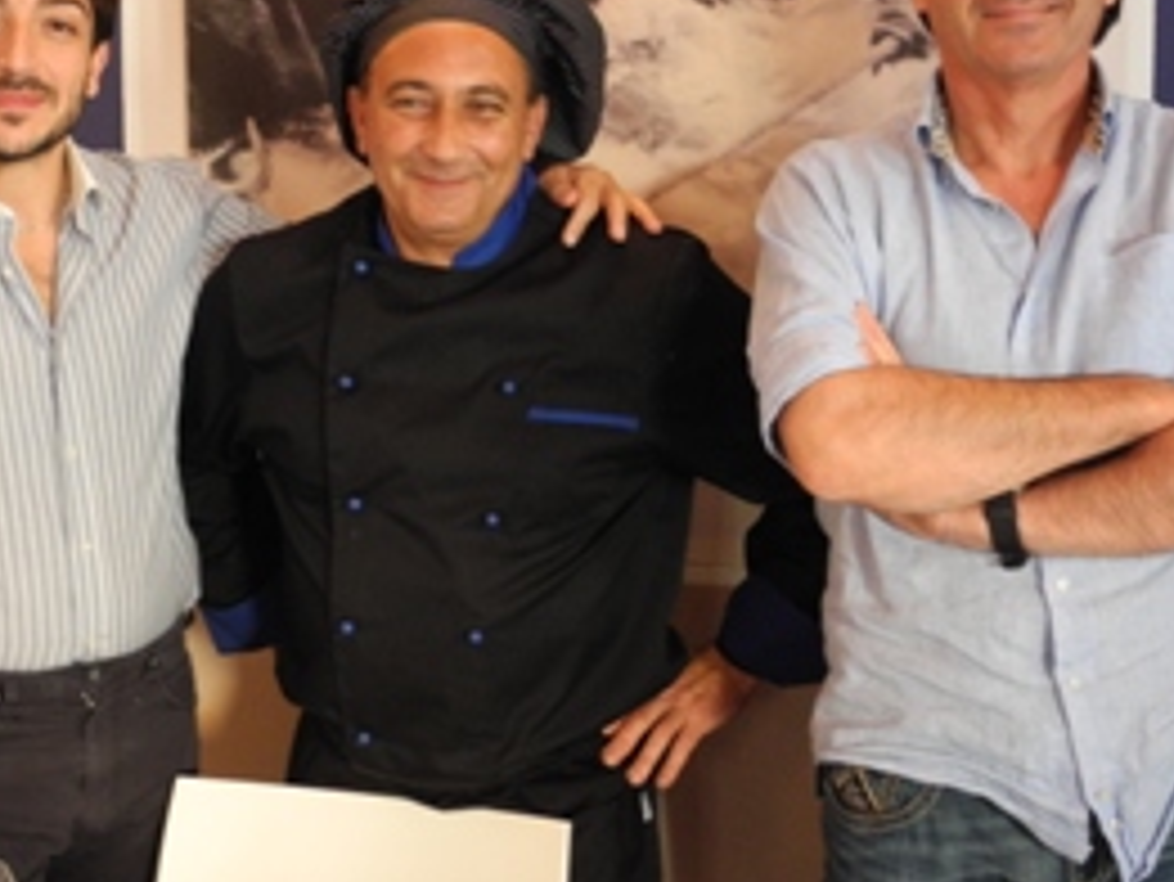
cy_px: 369
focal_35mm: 60
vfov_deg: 24.4
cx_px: 499
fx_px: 2036
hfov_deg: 32.1
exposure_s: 1/13.5
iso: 400
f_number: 3.2
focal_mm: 7.4
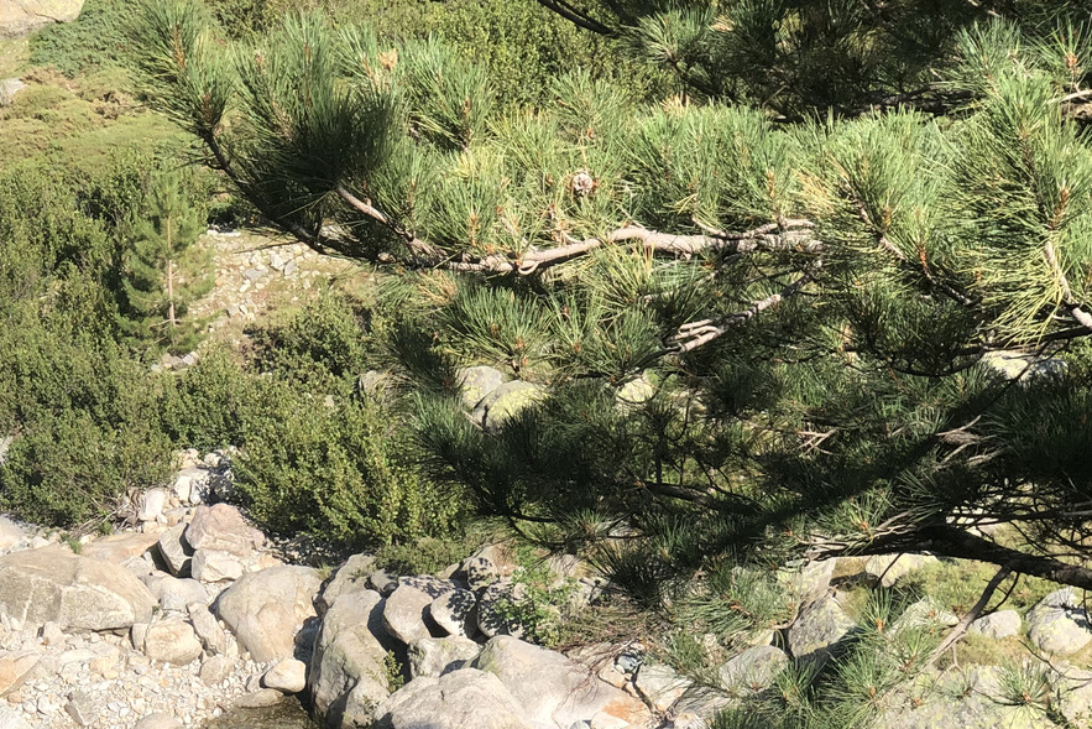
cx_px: 361
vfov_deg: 13.8
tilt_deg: -25.2
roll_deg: +1.0
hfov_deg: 20.7
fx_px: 2973
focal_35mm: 98
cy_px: 736
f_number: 2.4
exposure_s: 1/706
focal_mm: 6
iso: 16
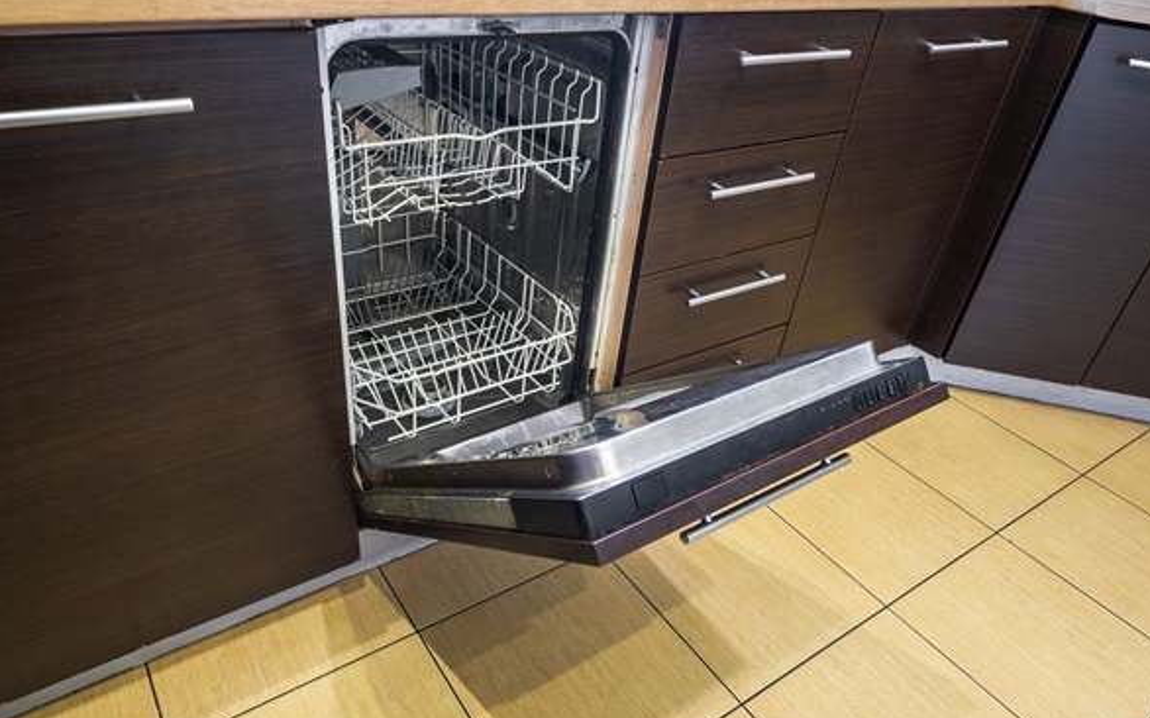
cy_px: 381
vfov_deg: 51.0
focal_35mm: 24
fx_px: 752
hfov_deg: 74.8
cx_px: 571
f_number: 11
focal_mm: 15.1
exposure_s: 1.3
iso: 200
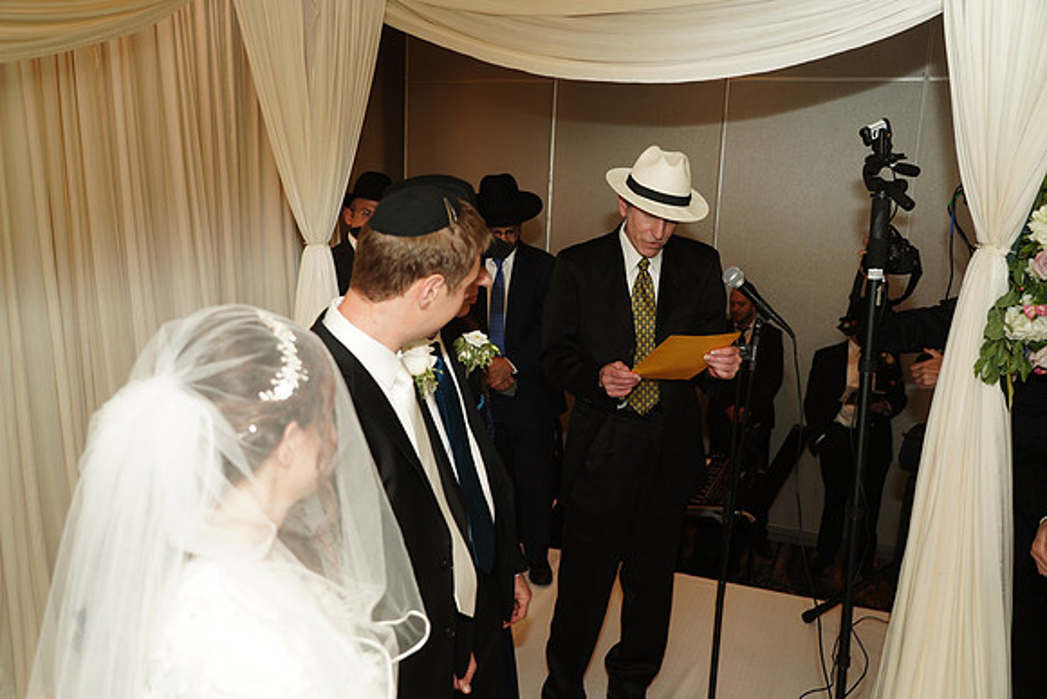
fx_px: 902
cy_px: 350
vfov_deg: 42.3
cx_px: 524
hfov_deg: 60.3
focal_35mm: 31
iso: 640
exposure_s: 1/100
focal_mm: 31
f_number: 4
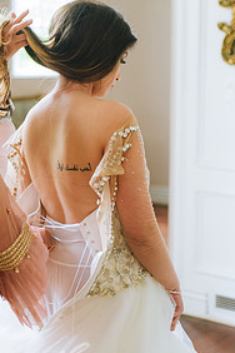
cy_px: 149
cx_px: 52
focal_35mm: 83
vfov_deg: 24.4
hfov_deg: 16.4
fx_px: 813
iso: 2000
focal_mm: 52
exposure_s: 1/125
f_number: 2.8
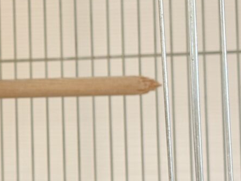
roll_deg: +0.8
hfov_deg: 14.0
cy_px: 98
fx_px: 968
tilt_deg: +5.1
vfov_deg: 10.7
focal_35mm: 139
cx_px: 14
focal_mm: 5.96
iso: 64
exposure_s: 1/50
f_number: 1.6
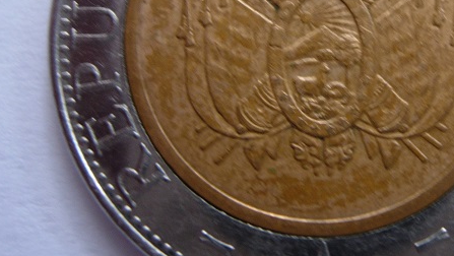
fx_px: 867
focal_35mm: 72
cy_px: 50
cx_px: 335
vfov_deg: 16.7
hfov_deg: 28.9
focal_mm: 7.8
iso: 64
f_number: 2.8
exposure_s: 1/35.9
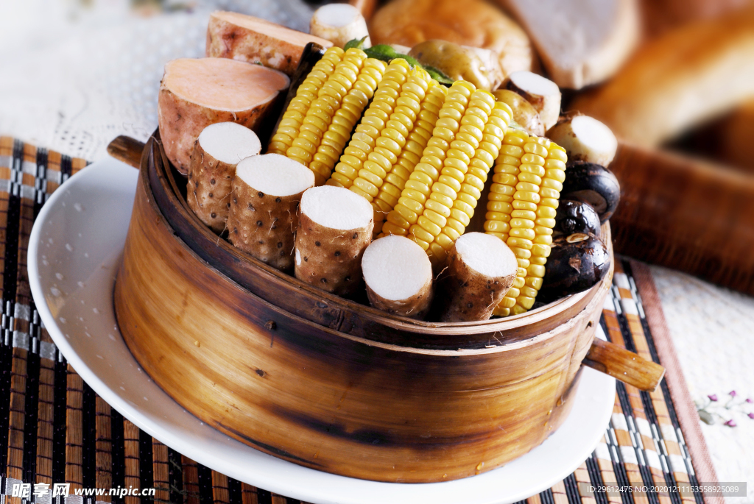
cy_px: 252
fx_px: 1887
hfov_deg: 22.6
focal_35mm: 90
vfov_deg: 15.2
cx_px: 377
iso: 125
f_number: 9
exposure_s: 1/160
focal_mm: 60
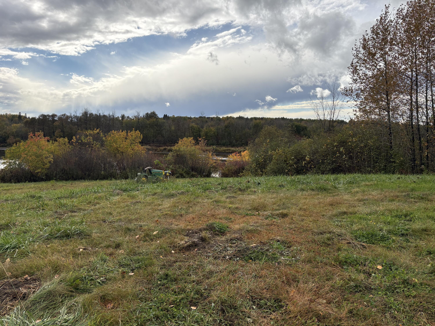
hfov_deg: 67.3
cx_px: 218
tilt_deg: -5.9
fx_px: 327
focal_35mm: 26
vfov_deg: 53.1
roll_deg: -0.5
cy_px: 163
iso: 50
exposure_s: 1/4608
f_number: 1.6
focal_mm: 5.96
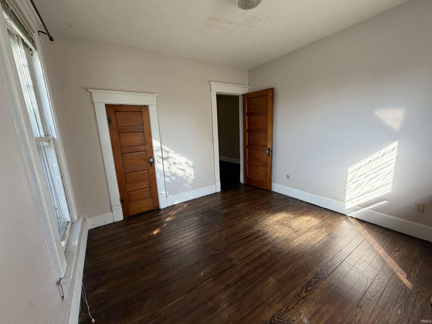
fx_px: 175
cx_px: 216
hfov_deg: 102.1
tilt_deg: -11.3
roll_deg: +2.7
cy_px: 162
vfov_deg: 85.7
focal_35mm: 14
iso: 80
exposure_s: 1/121
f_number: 2.2
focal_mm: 2.22
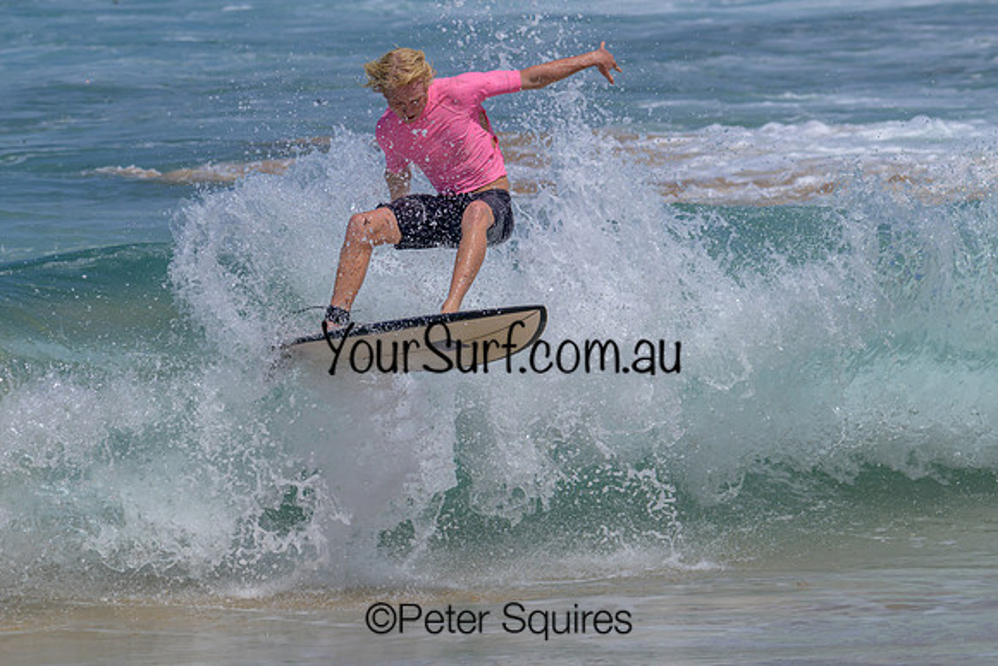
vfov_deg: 2.9
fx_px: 13108
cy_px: 217
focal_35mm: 473
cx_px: 514
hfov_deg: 4.4
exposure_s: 1/2000
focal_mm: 350
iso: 400
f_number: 11
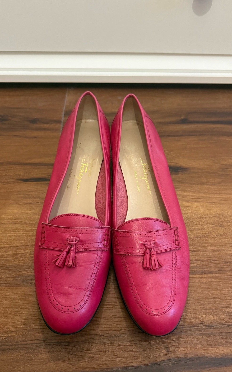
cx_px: 126
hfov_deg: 47.5
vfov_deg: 70.4
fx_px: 263
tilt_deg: -51.3
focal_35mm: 26
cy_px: 190
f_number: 1.78
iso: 640
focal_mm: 6.76
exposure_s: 1/33
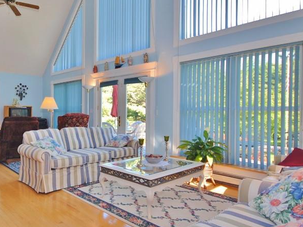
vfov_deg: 54.9
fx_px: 219
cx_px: 96
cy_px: 113
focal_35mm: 25
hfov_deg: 67.1
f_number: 4
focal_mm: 10
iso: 200
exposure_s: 1/60
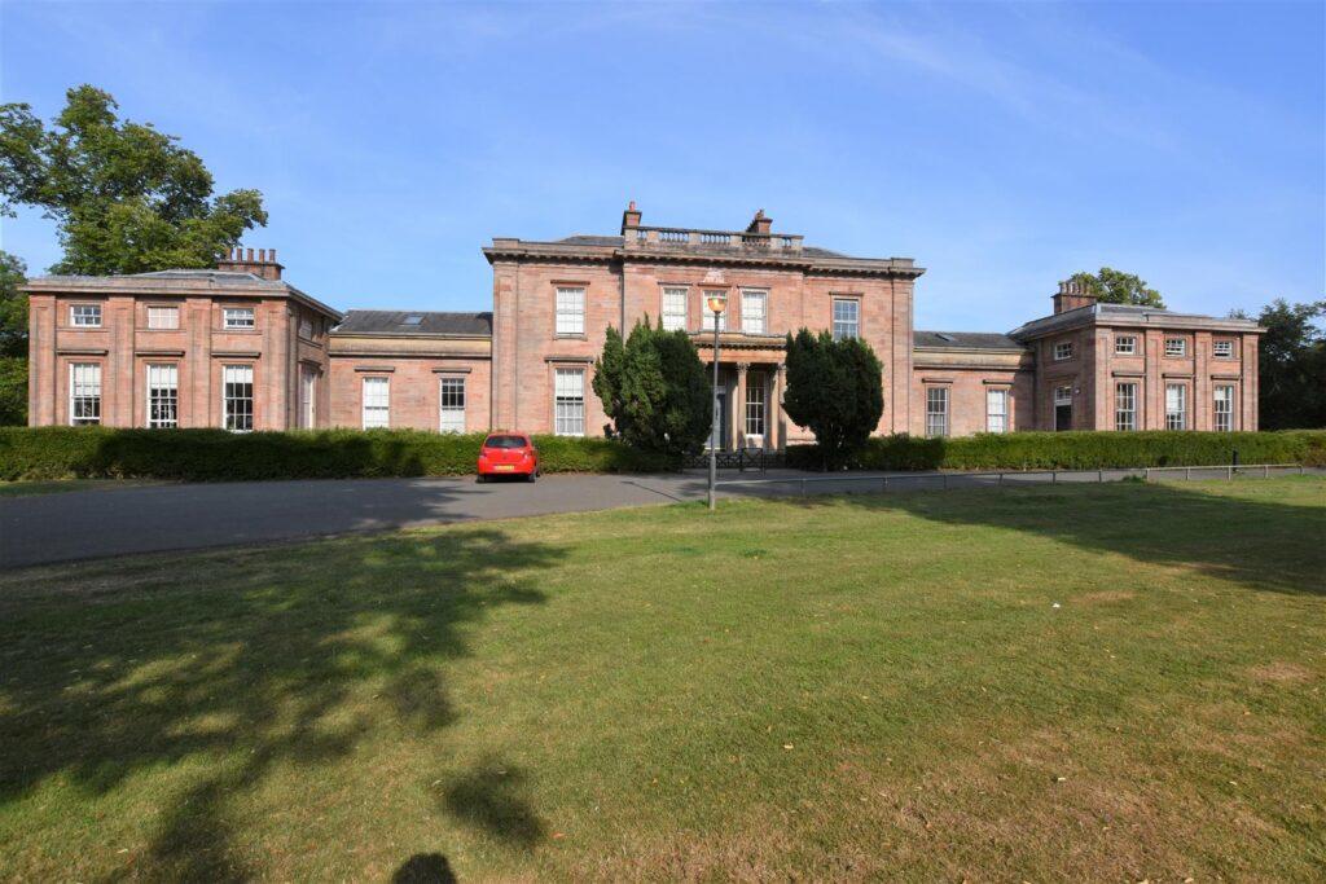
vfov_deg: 77.3
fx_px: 553
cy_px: 442
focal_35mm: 15
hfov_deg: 100.4
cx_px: 663
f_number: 8
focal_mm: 10
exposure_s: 1/500
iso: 220
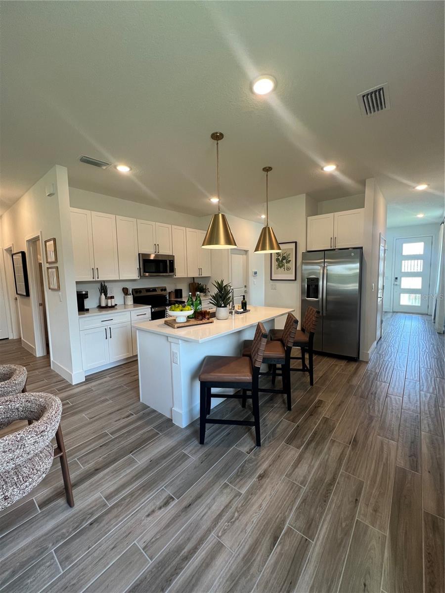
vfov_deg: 106.2
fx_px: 223
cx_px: 222
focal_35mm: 13
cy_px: 296
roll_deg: +1.1
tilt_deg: -5.0
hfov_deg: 89.9
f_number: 1.8
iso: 125
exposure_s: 1/120
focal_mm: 1.57
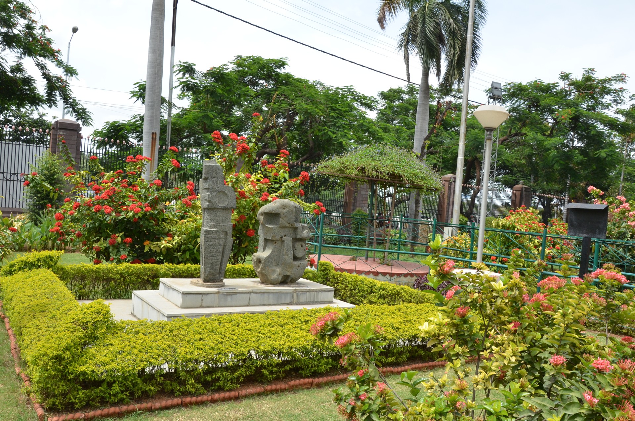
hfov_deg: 59.6
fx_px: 555
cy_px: 210
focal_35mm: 32
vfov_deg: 41.5
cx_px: 318
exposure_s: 1/400
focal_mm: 21
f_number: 11
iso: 500
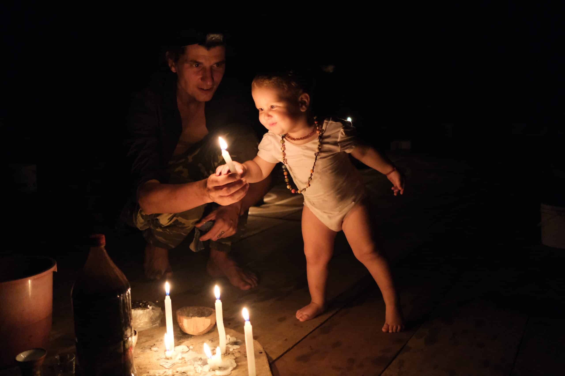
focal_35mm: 35
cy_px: 188
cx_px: 282
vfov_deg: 37.9
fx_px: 549
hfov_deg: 54.4
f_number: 2
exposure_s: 1/210
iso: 10000
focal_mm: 23
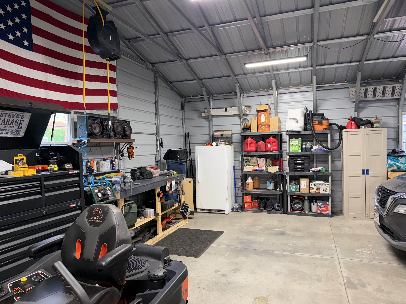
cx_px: 203
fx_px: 281
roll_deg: +0.8
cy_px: 152
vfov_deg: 56.8
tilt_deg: +0.4
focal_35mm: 24
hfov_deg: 71.6
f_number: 1.78
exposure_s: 1/120
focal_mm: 6.76
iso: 250
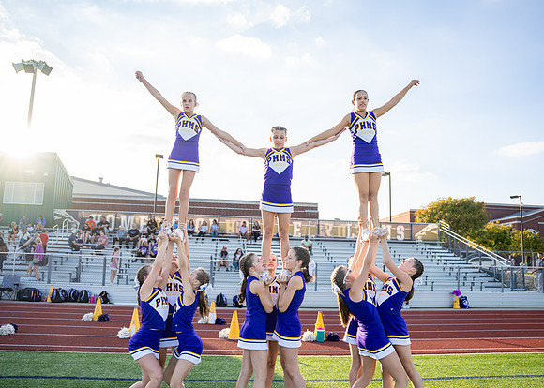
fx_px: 429
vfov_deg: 48.6
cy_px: 212
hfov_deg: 64.7
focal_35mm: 28
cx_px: 271
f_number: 2.8
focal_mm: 24
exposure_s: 1/1600
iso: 250
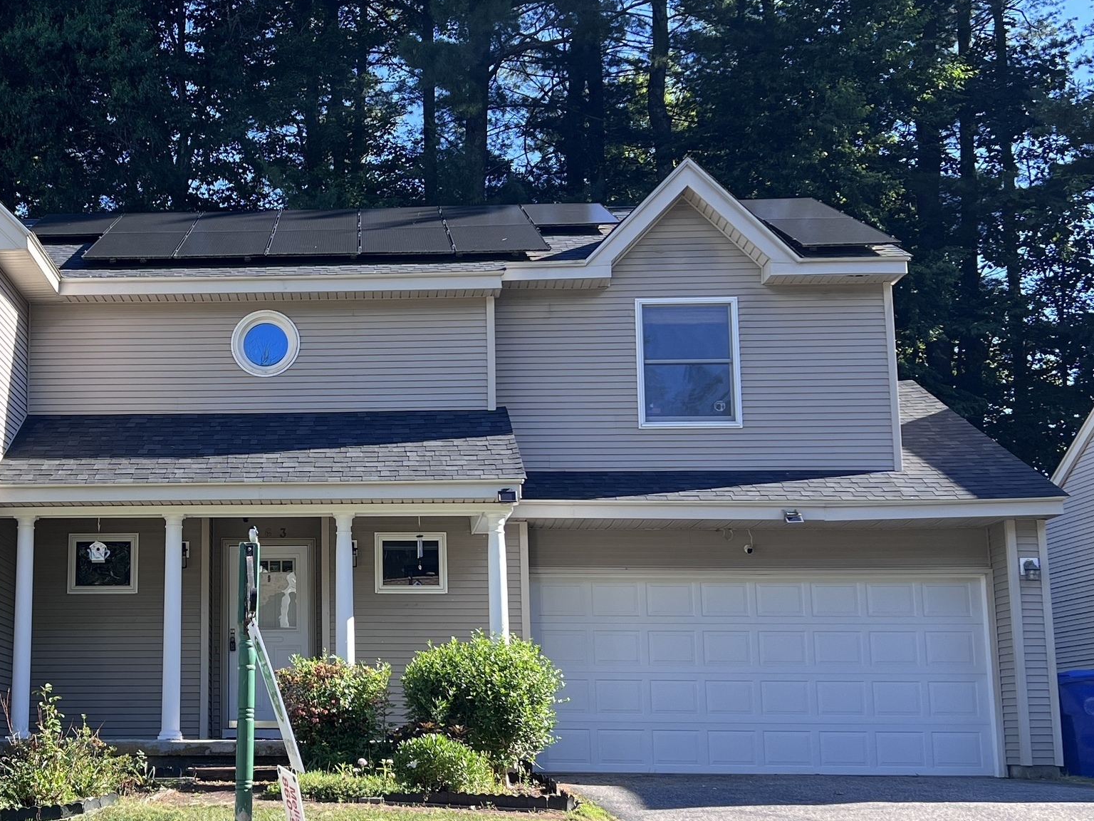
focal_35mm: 52
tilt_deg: +10.1
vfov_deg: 28.0
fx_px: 1643
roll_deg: -0.2
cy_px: 457
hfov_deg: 35.7
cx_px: 231
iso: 50
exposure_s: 1/1159
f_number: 1.5
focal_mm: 5.7
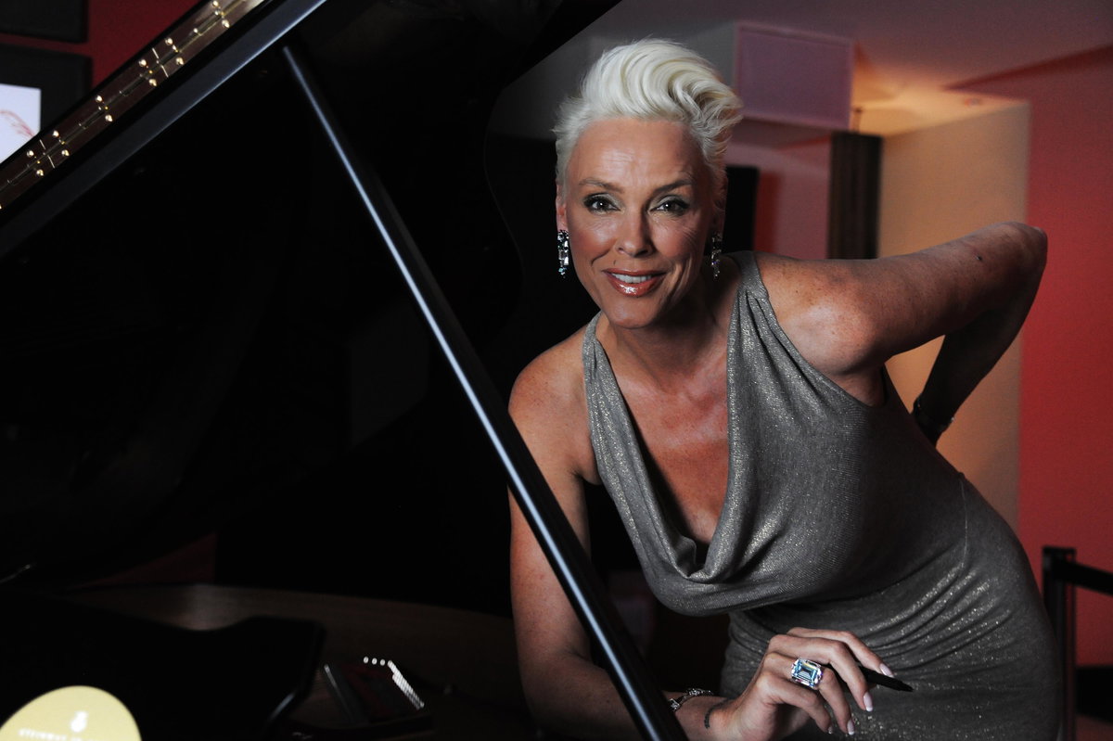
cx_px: 556
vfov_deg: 29.2
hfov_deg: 42.8
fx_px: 1422
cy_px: 370
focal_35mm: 46
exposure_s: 1/80
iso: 1600
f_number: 4.5
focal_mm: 46
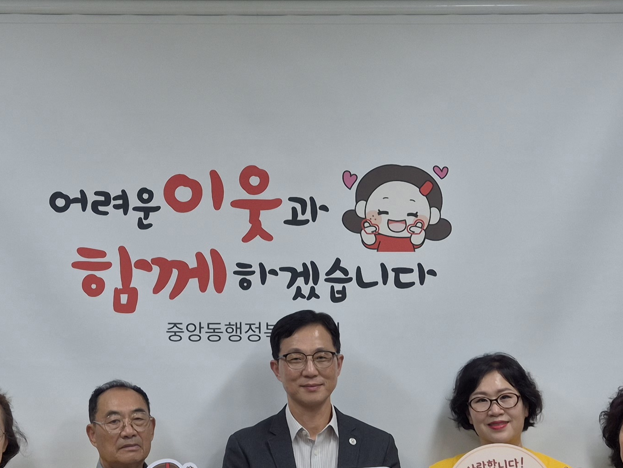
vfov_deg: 21.6
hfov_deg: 28.2
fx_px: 1224
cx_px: 168
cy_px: 270
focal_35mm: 68
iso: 25
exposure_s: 1/154
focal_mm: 5.4
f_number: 1.8
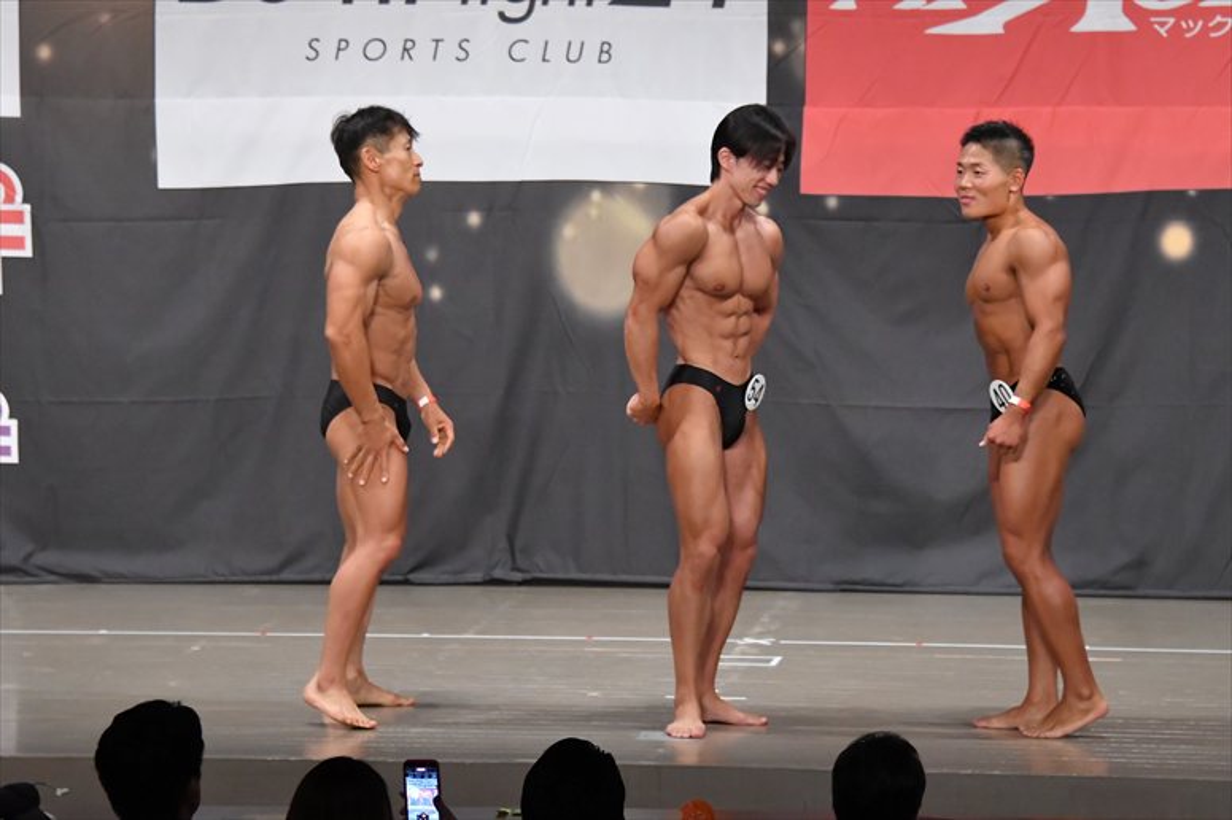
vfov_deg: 7.9
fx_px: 5952
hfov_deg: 11.8
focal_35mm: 174
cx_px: 616
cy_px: 410
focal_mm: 116
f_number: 5.6
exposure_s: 1/400
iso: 6400
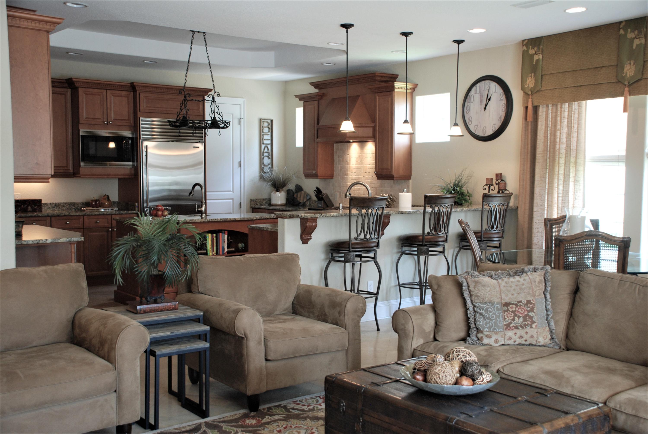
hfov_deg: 46.3
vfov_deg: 32.0
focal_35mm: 42
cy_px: 217
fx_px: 757
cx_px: 324
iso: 400
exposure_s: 1/30
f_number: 4
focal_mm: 28
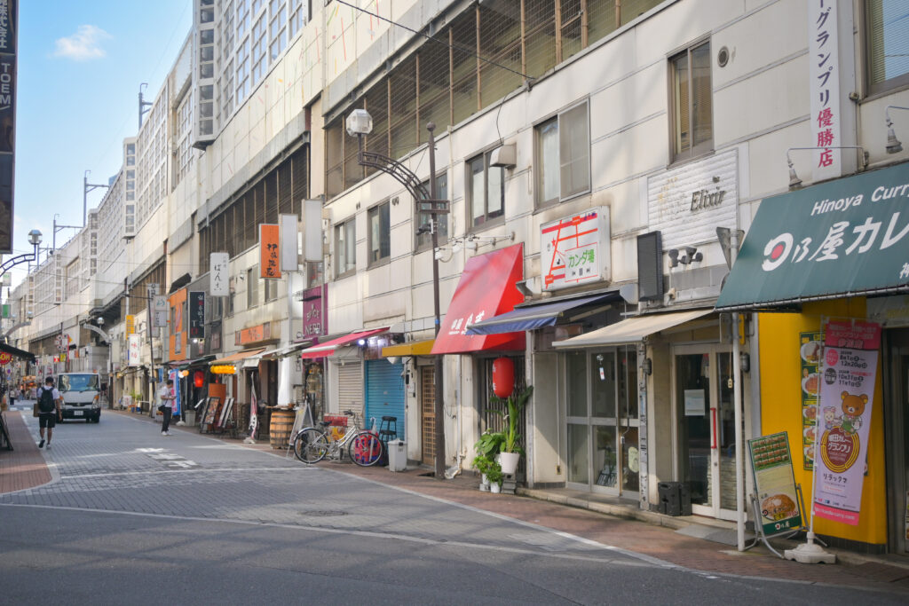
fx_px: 1136
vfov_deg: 29.9
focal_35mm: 45
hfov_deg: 43.6
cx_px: 454
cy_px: 303
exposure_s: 1/320
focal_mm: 30
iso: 100
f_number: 4.8
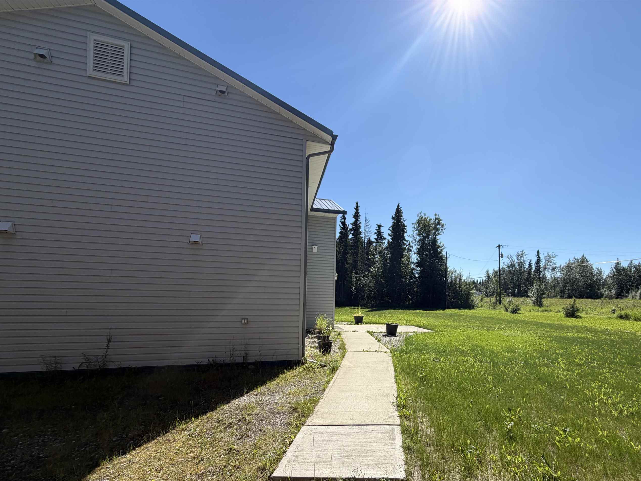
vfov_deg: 73.8
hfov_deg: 89.9
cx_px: 385
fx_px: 315
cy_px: 292
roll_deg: -1.4
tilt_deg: +1.8
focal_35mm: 17
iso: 25
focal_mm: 2.22
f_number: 2.2
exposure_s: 1/914
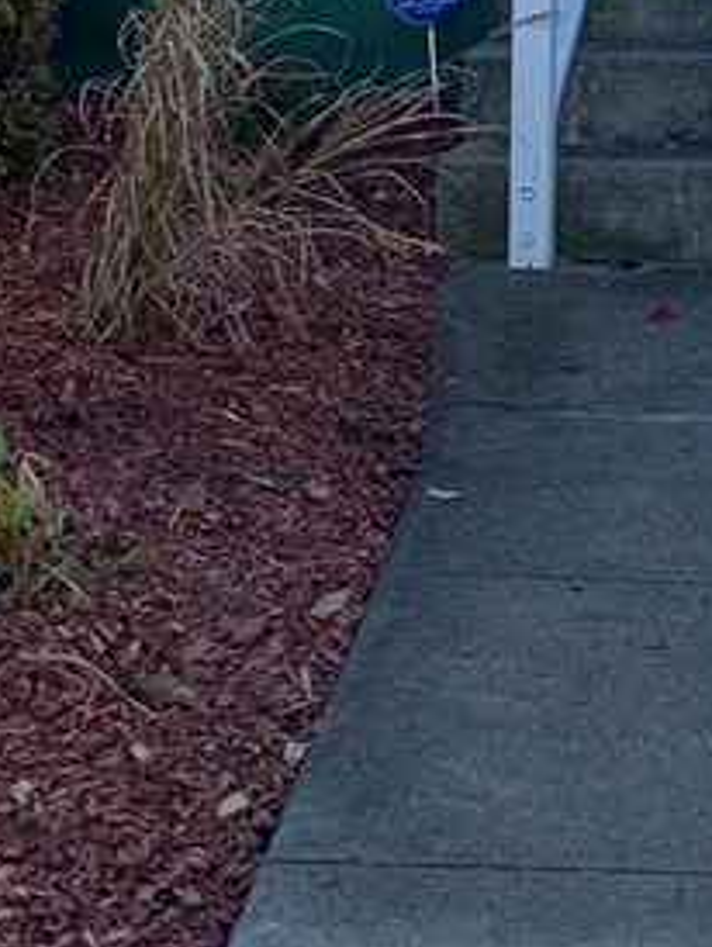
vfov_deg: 17.7
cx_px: 753
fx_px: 2656
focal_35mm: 97
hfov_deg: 14.9
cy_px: -543
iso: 25
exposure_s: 1/1266
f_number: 1.8
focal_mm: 4.25
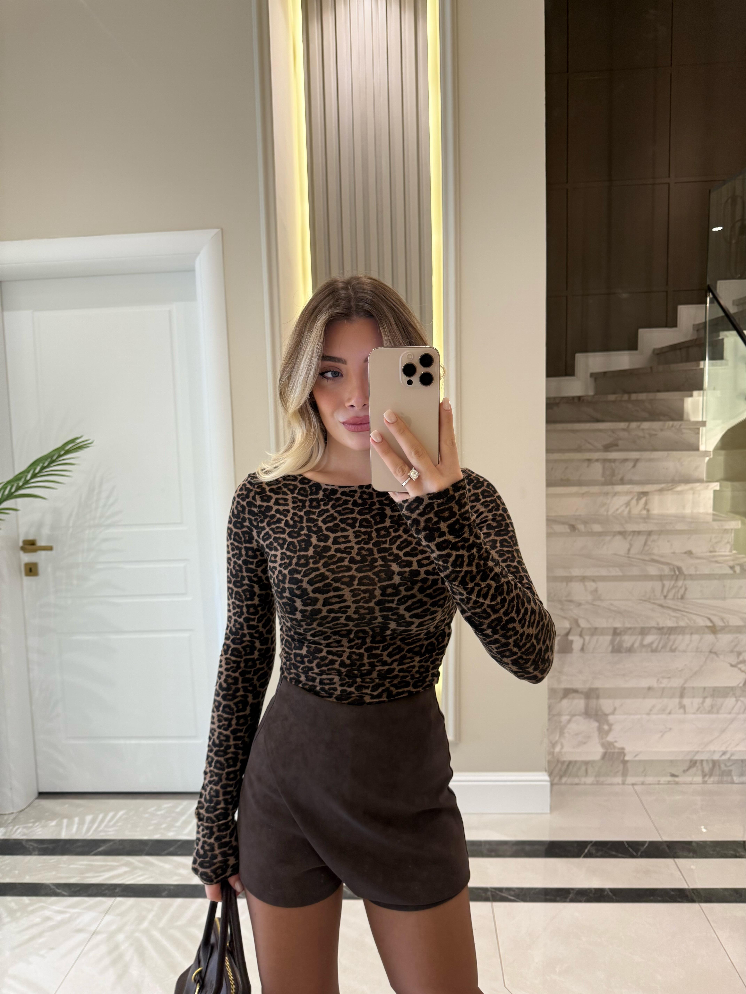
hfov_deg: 56.8
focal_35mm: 24
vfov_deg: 71.6
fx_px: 690
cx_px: 373
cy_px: 497
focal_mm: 6.76
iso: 160
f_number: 1.78
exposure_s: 1/50
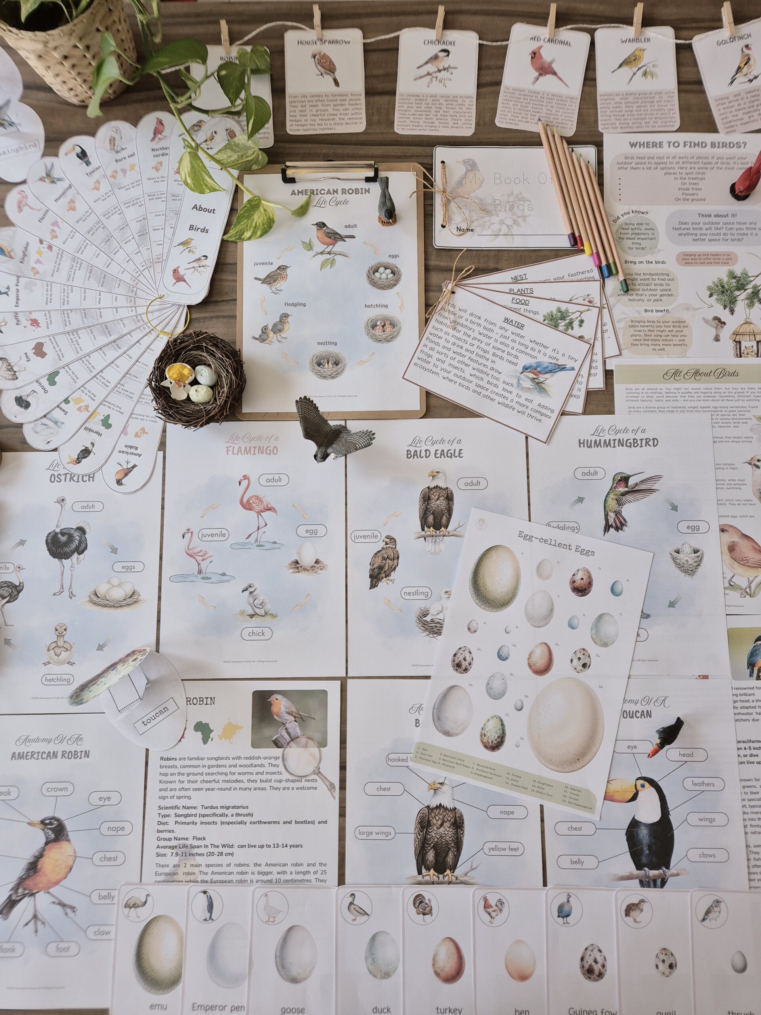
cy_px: 508
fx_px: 674
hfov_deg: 58.9
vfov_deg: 73.9
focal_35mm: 23
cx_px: 380
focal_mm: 5.4
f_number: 1.8
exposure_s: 1/180
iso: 200
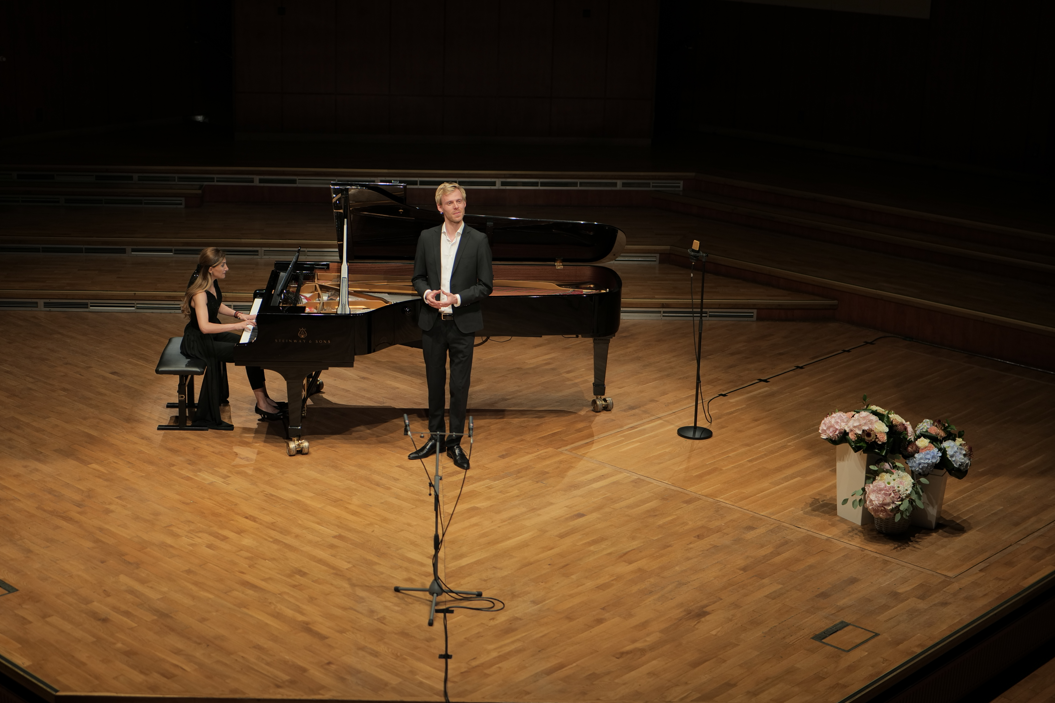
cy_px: 305
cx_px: 440
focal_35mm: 59
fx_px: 1729
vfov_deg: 23.0
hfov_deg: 33.9
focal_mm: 50
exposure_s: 1/100
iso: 100
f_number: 1.8
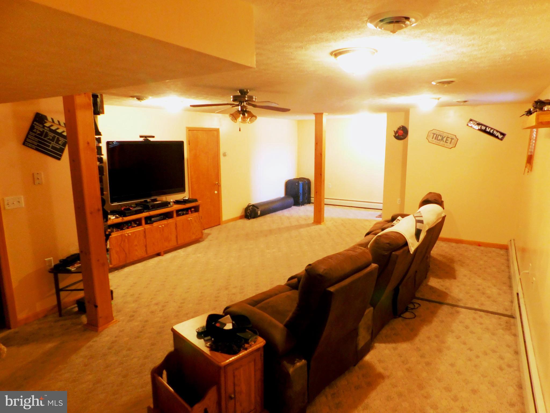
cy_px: 206
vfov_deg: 58.9
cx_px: 275
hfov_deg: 73.9
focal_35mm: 23
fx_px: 365
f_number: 3
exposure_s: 1/10
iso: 400
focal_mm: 4
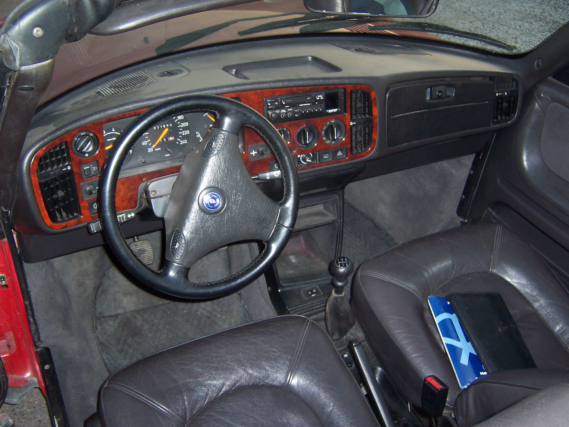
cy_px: 214
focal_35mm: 36
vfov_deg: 39.7
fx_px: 592
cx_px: 284
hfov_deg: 51.4
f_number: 2.8
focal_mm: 5.6
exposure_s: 1/60
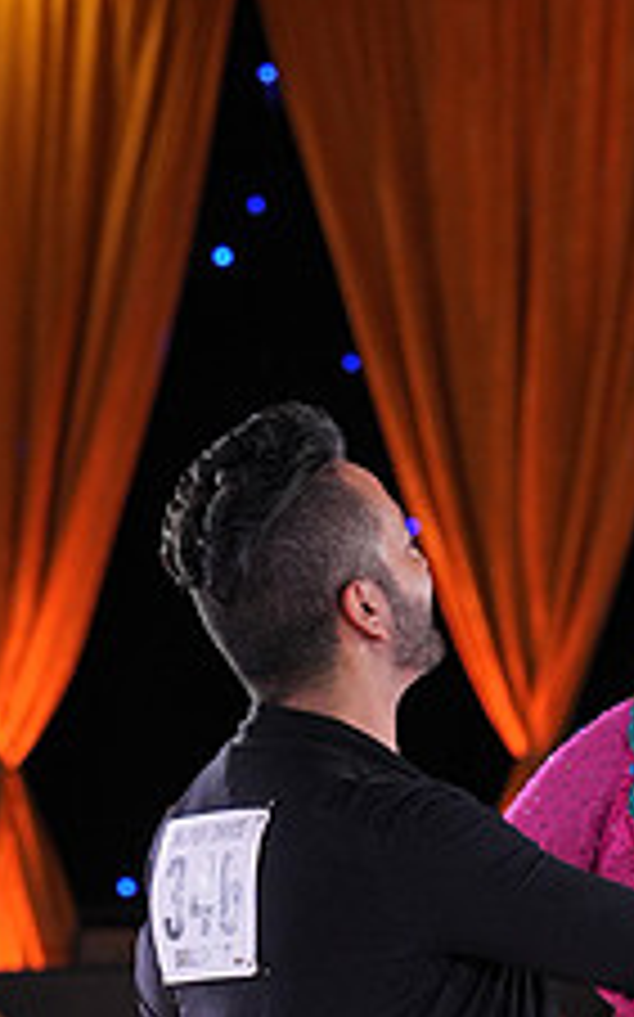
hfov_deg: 5.7
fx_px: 6367
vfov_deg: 9.0
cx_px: 735
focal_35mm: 230
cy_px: 1296
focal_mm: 88
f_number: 4
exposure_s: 1/400
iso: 1250
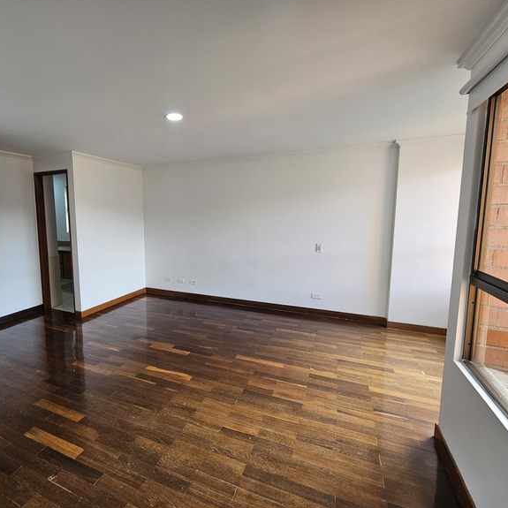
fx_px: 266
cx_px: 204
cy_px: 252
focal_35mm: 16
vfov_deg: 87.4
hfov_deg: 86.4
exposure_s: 1/60
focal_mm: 2.2
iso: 50
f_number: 2.2
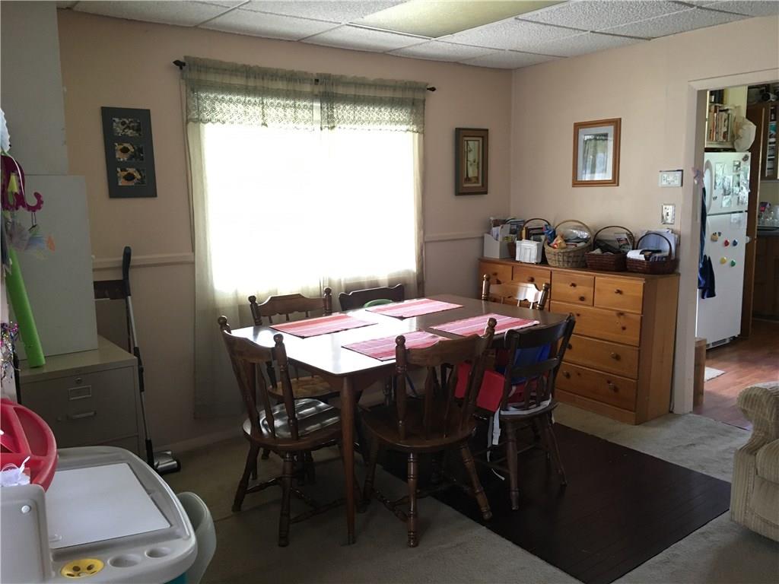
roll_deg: +1.3
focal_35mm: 29
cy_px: 292
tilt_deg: -10.0
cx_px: 390
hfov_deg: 61.7
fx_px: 653
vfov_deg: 48.2
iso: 160
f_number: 2.2
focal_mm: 4.15
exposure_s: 1/30
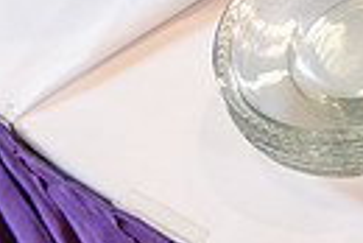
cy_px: -108
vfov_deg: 8.4
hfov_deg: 11.2
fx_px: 1625
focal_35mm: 161
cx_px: 801
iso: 640
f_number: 4.5
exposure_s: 1/80
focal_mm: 36
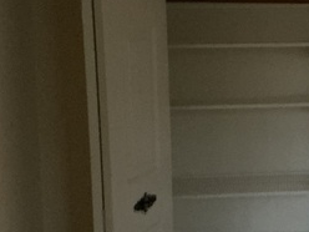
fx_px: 696
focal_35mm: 78
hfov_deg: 23.4
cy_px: 125
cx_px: 343
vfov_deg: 18.9
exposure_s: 1/25
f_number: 1.8
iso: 500
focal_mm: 3
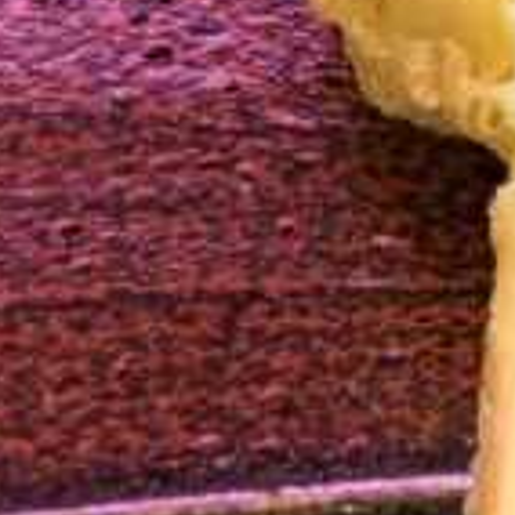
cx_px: 1841
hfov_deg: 7.0
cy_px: 69
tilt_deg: -43.1
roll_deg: -11.0
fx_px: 3501
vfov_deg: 8.4
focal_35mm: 208
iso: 80
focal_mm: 5.96
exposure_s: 1/50
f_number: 1.6
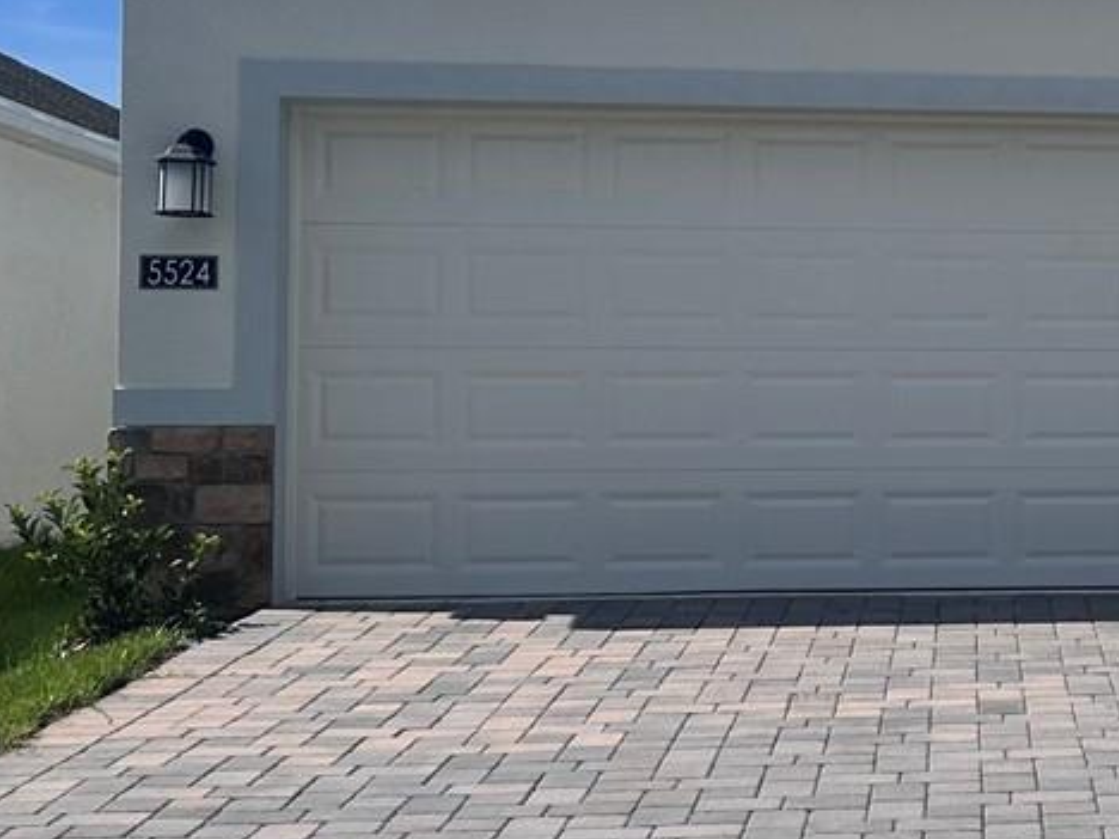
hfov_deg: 22.2
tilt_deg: +2.5
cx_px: 1313
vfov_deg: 18.0
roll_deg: -1.6
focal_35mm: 82
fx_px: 2651
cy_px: 351
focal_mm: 6.86
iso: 80
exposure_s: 1/8929
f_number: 1.78
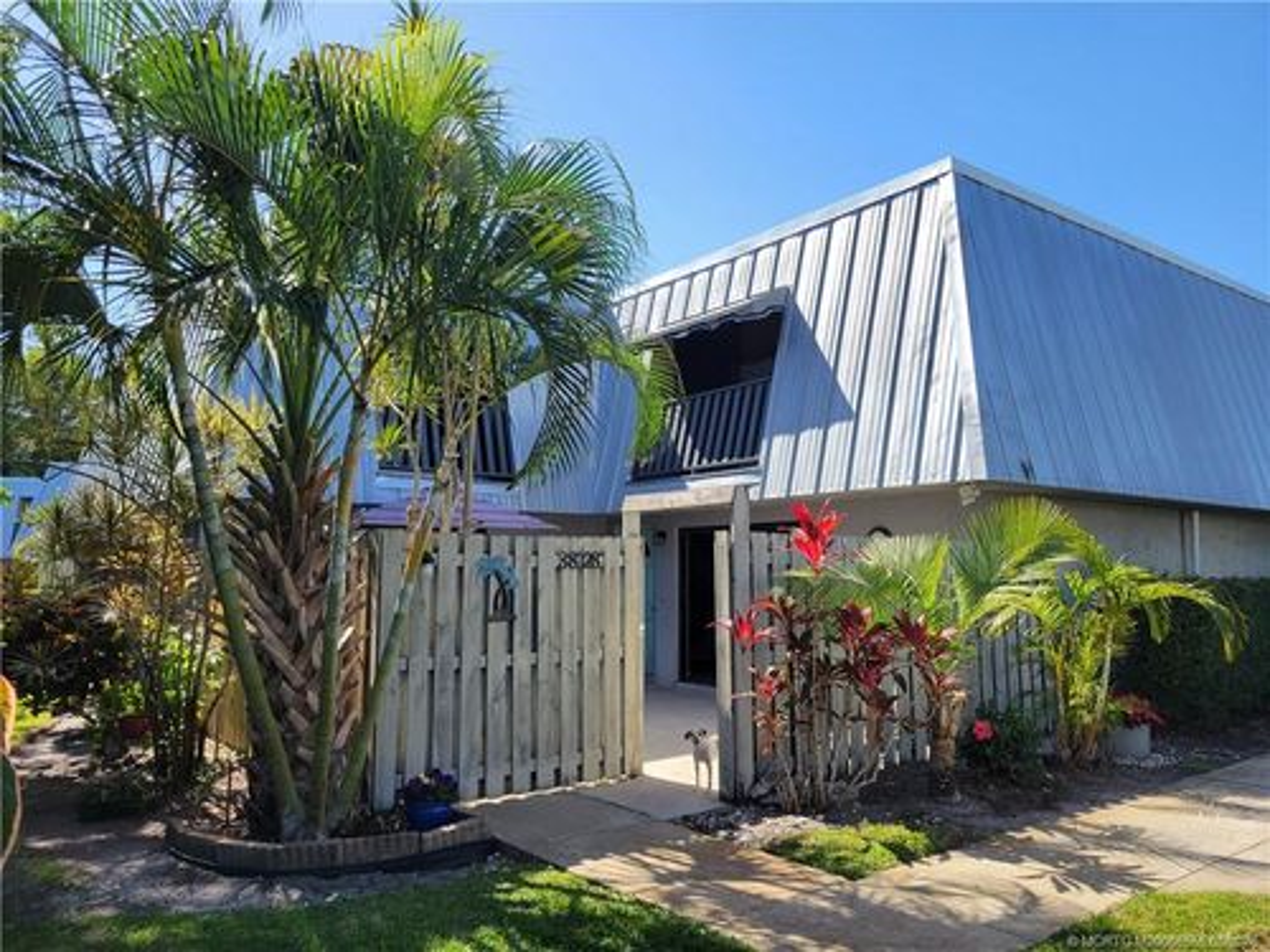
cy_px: 476
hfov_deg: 67.3
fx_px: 954
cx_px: 635
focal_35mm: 26
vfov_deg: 53.1
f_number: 1.8
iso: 40
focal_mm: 5.4
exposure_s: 1/1354
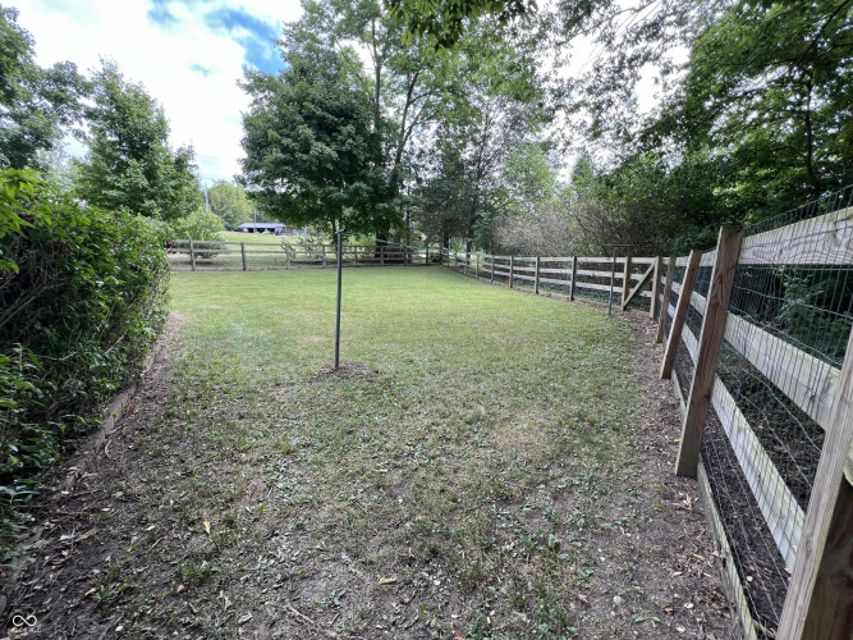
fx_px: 320
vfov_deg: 89.9
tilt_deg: -11.5
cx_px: 426
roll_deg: -0.7
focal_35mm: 13
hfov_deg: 106.2
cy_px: 320
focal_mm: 1.57
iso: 32
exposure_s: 1/194
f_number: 1.8
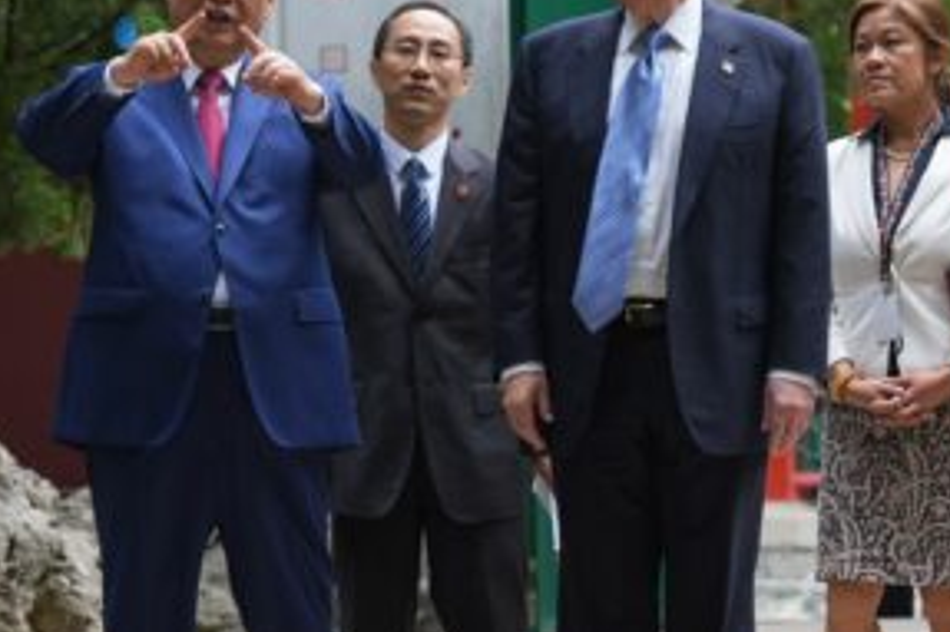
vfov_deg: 5.4
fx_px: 6646
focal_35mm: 252
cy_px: 260
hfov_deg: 8.2
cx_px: 523
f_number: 4
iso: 800
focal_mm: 107
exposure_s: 1/500
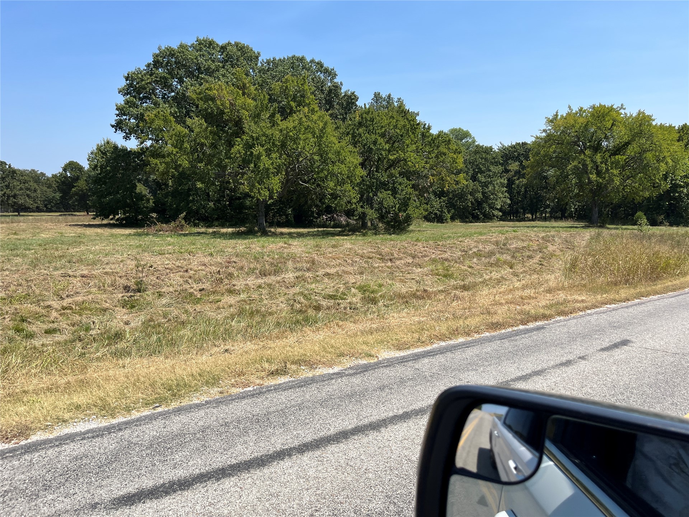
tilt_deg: -6.0
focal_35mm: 26
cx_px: 344
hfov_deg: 67.3
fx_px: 518
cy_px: 258
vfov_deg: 53.1
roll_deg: -1.9
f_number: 1.6
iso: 50
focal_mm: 5.1
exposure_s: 1/3311
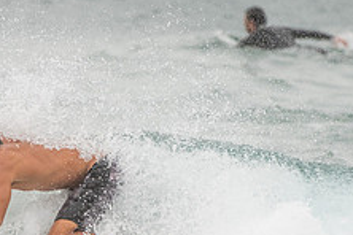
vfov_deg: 1.1
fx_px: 12785
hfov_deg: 1.6
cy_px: 274
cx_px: -37
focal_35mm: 1304
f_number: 5.6
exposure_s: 1/2000
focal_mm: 500
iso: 360
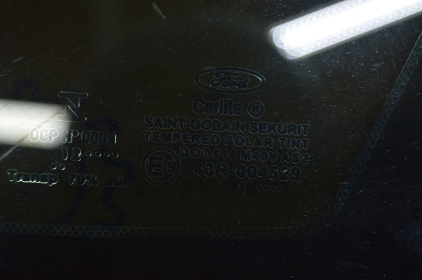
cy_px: 140
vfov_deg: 20.1
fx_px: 791
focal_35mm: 68
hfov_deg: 29.9
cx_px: 211
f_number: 5.6
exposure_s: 1/25
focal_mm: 45
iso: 400
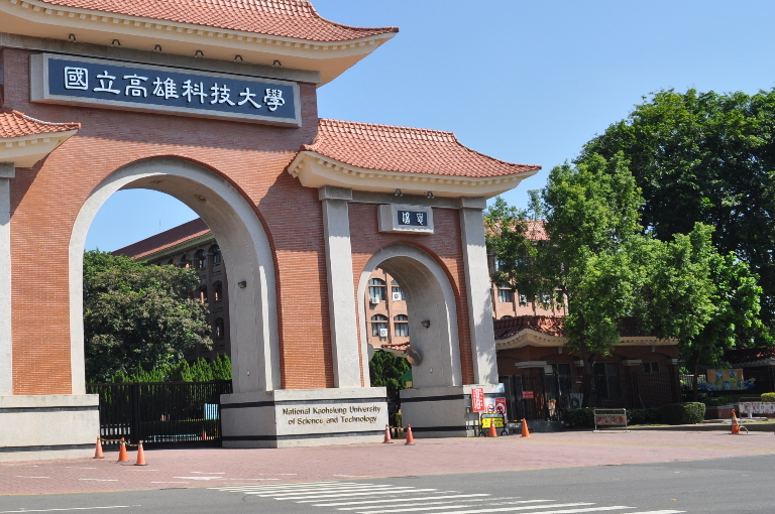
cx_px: 157
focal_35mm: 50
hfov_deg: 38.2
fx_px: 1075
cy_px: 234
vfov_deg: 26.9
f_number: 10
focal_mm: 20
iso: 200
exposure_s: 1/400
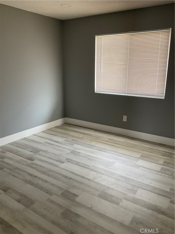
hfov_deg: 48.2
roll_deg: -0.1
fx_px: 195
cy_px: 117
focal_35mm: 29
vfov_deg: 61.7
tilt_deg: -14.7
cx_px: 88
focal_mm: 3
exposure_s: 1/60
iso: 50
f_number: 1.8
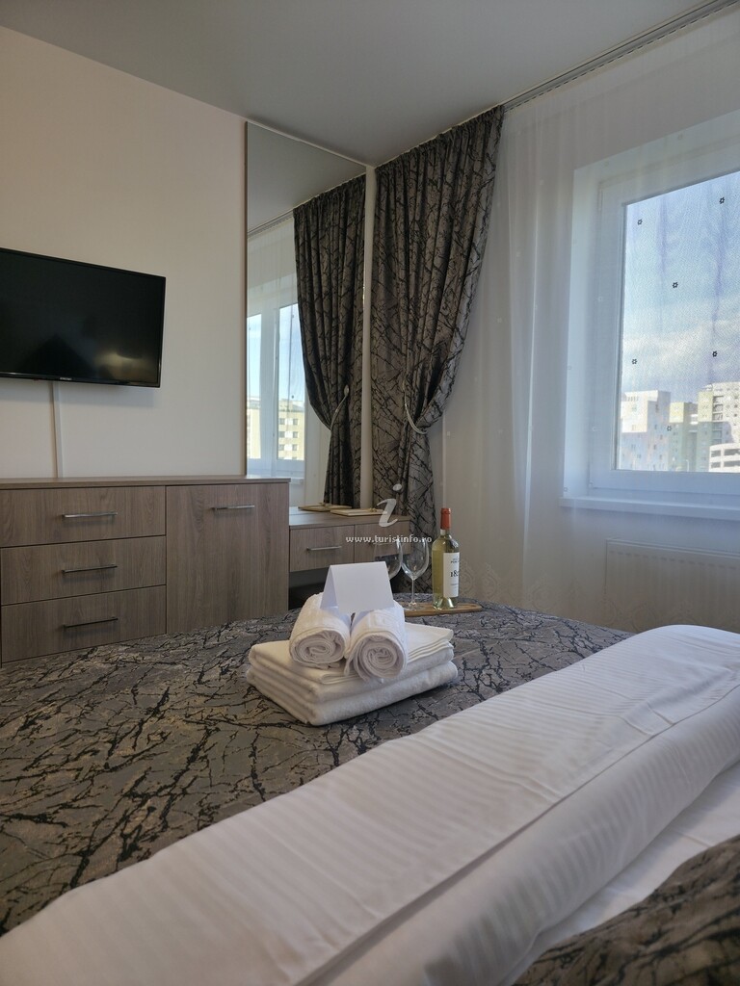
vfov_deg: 73.9
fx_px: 656
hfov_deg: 58.9
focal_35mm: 23
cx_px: 370
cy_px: 493
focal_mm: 6.3
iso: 40
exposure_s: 1/100
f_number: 1.7
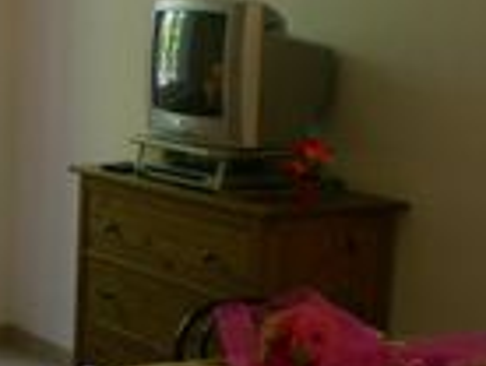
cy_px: 253
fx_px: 1420
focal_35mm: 101
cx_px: -158
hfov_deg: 18.0
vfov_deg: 14.7
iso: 200
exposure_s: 1/42.5
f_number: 3.1
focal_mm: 6.3
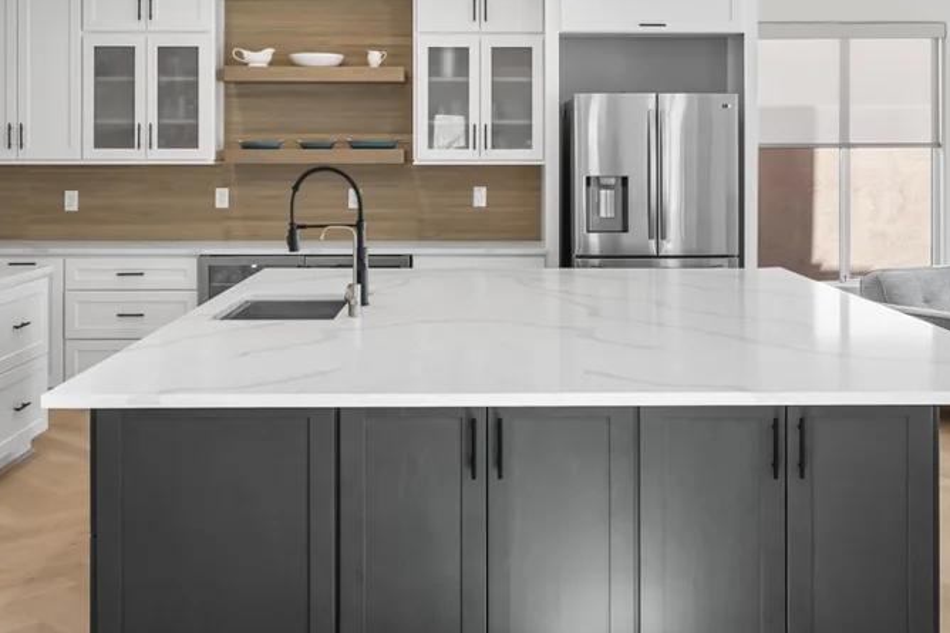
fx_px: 1214
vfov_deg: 28.8
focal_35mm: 46
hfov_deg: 42.7
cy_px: 153
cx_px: 489
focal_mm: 20
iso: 400
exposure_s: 1/2
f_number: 8
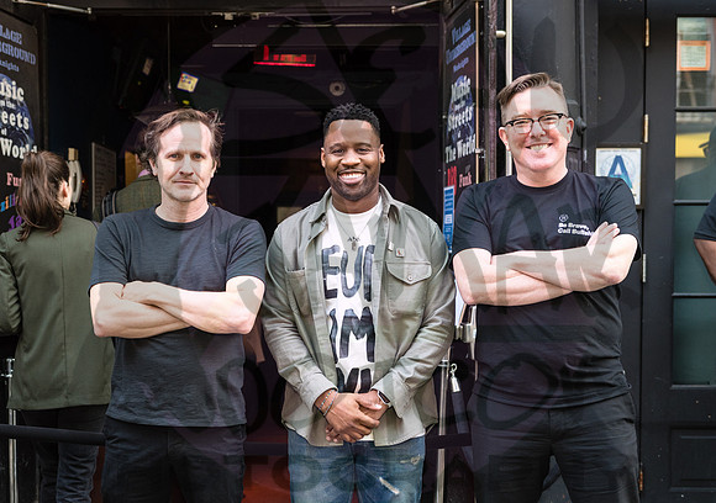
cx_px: 325
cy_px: 305
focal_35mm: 57
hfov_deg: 34.7
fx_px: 1145
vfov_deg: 24.8
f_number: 3.2
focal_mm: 44
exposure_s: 1/125
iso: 800
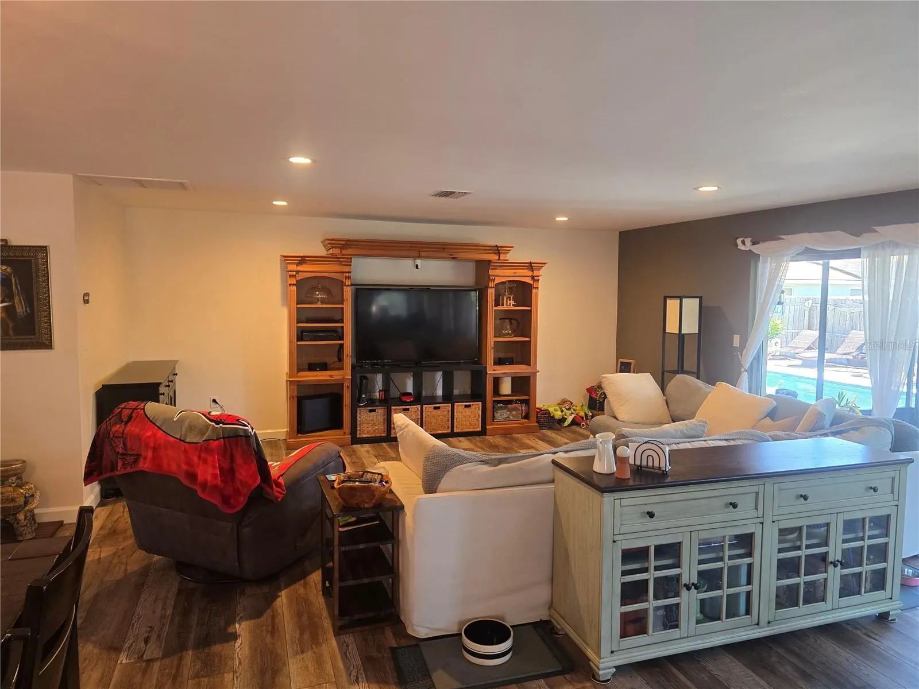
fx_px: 611
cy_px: 344
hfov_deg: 73.9
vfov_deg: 58.9
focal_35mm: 23
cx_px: 460
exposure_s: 1/120
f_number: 1.7
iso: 320
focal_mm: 6.3
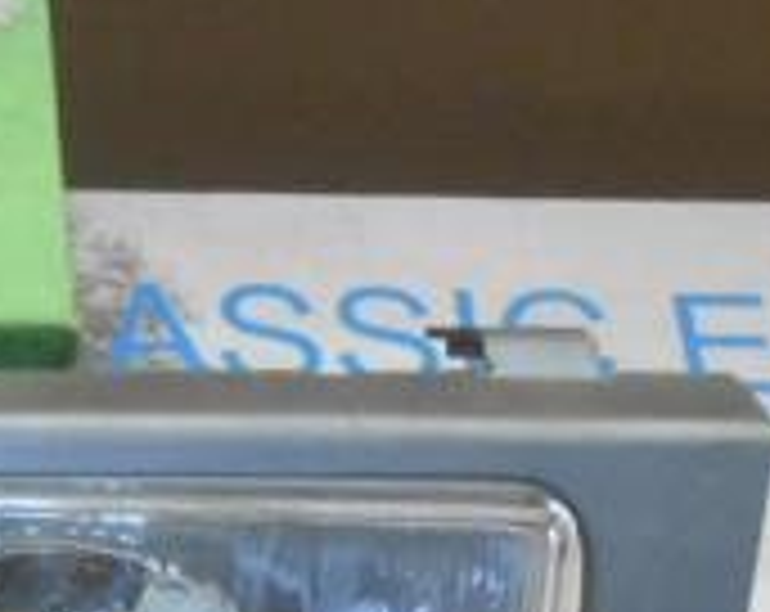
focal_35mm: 119
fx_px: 2706
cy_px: 878
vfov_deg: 12.4
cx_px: -392
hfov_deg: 15.0
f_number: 3.5
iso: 320
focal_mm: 4.6
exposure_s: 1/30
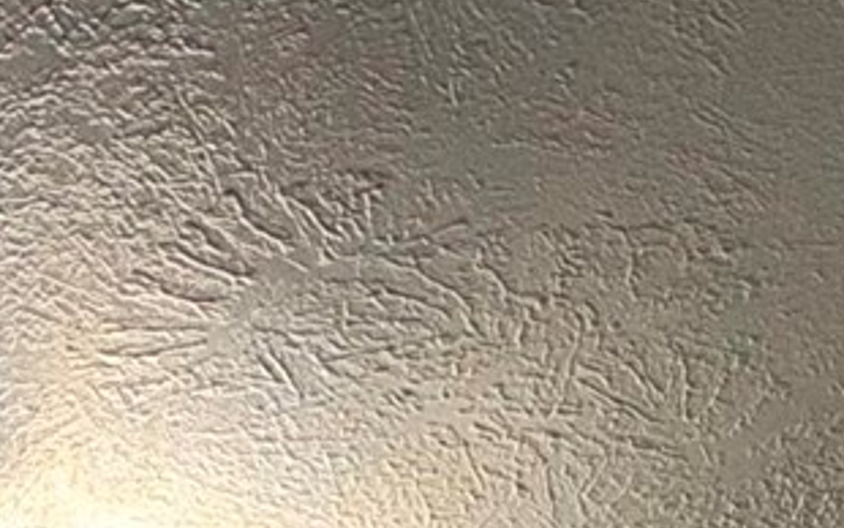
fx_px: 2255
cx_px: 314
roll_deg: +1.2
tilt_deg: +1.1
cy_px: 1746
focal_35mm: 98
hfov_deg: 21.2
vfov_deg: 9.4
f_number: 2.2
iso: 160
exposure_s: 1/99
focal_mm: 2.22
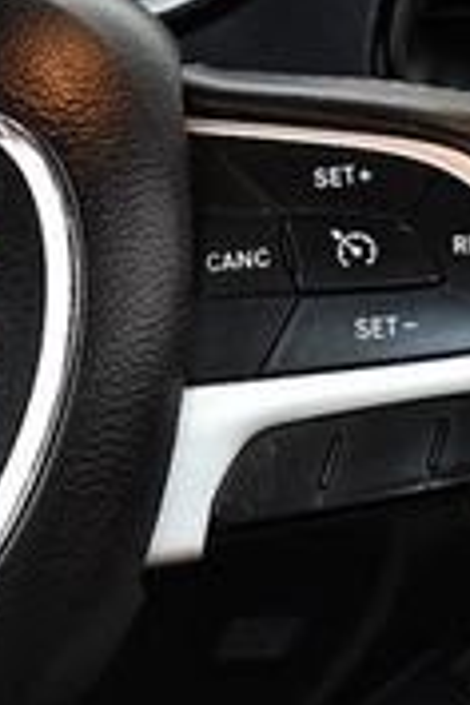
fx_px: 2546
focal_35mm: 130
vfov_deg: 15.7
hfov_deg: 10.2
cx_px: -251
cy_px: 544
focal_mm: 24
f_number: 4.5
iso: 2500
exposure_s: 1/200
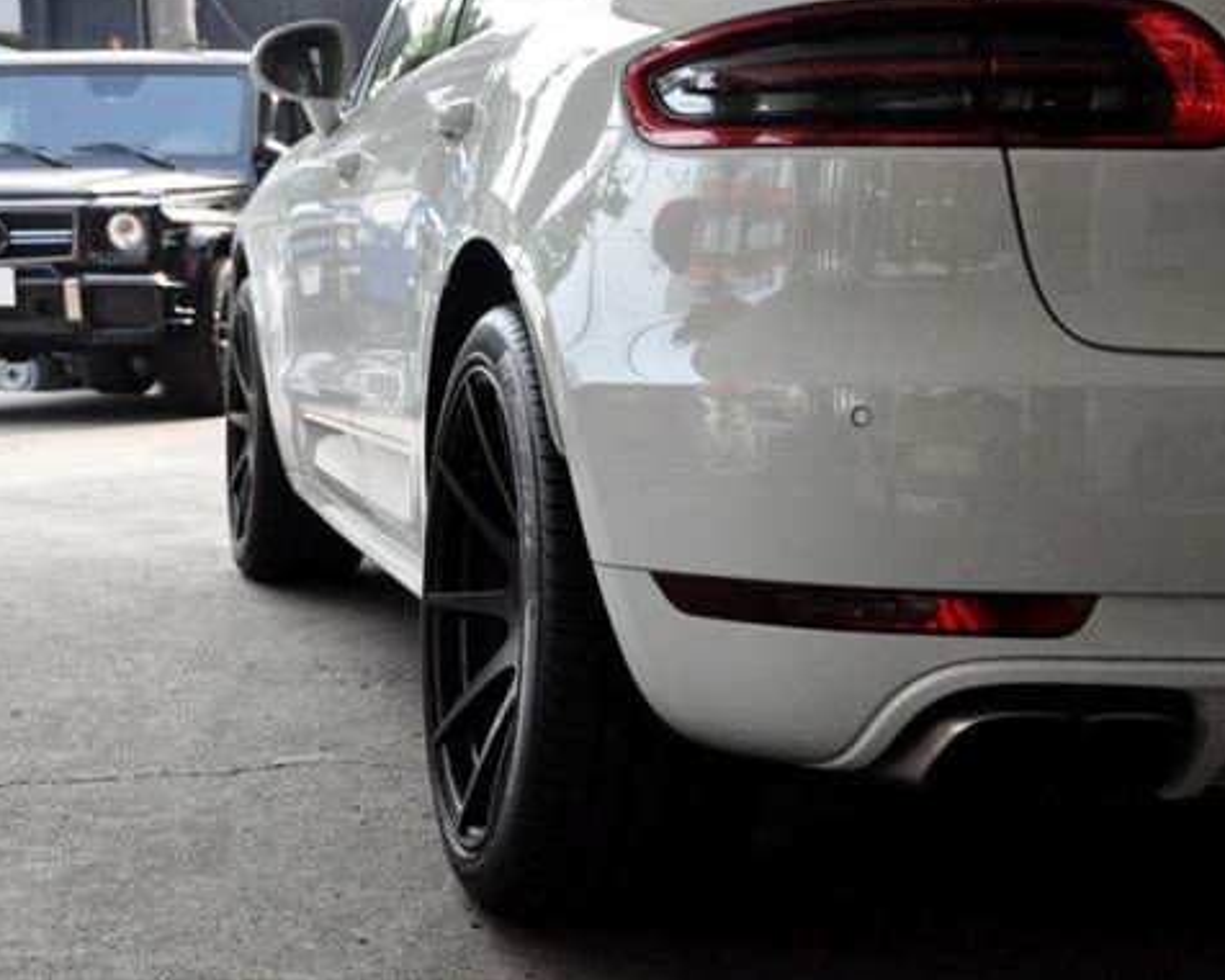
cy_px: 482
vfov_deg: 25.2
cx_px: 703
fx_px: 2197
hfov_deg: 31.1
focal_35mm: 61
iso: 3200
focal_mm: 35
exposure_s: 1/1600
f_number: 5.6
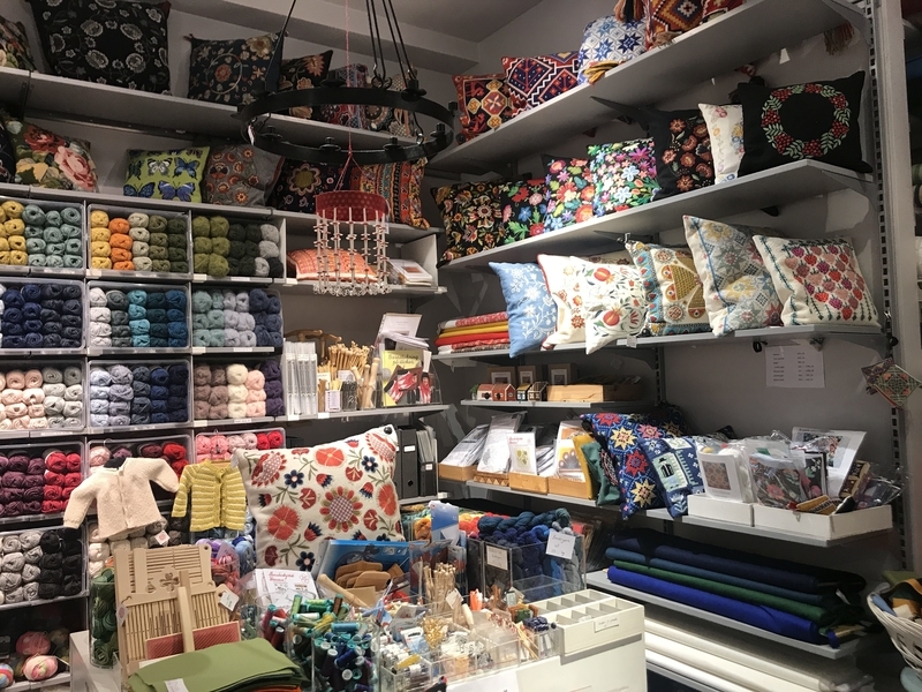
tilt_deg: +2.1
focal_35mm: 28
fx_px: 746
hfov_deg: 63.4
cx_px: 461
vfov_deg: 49.7
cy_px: 346
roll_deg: +1.9
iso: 25
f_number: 1.8
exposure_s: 1/31
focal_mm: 3.99
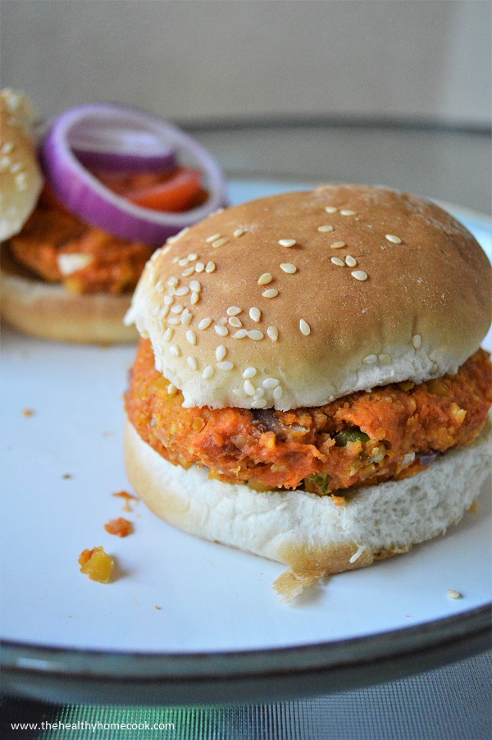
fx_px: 862
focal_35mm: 42
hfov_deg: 31.8
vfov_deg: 46.4
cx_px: 246
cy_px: 370
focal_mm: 28
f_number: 4.5
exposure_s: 1/500
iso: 3200
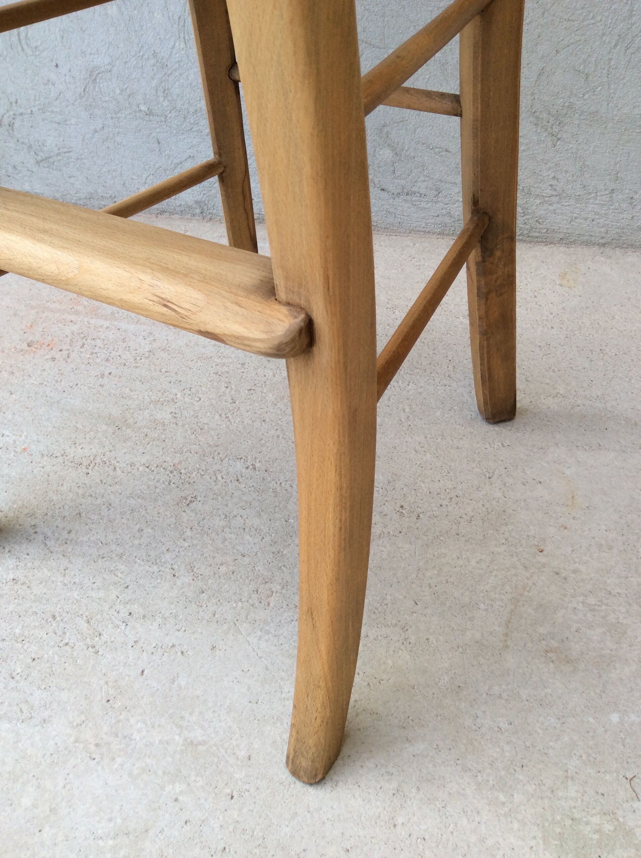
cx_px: 320
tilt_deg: -40.3
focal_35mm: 32
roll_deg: +3.8
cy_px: 429
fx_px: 792
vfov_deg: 56.9
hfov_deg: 44.1
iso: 32
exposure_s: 1/164
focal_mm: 3.3
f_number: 2.4
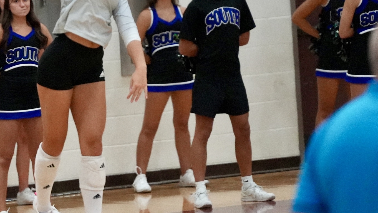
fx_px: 3799
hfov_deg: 5.7
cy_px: 32
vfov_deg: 3.2
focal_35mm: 379
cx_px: 70
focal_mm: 180
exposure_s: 1/1880
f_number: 2.8
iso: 8000
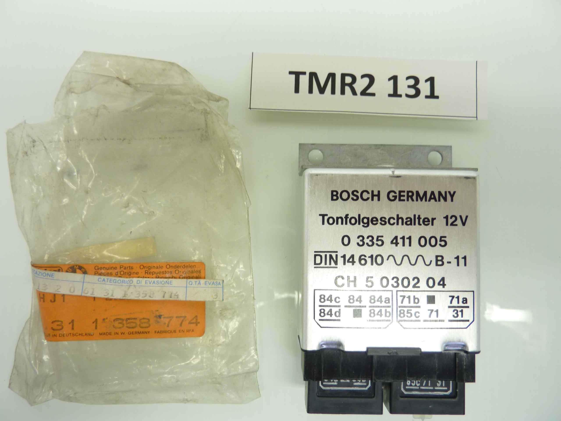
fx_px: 405
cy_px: 210
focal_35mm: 25
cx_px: 280
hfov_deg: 69.4
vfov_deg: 54.9
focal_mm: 4.1
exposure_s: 1/20
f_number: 3.3
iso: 80
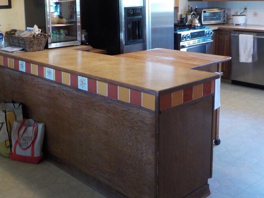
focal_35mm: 46
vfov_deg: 31.3
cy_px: 66
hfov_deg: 41.2
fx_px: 351
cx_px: 119
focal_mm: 4.1
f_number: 3.3
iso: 400
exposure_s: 1/20
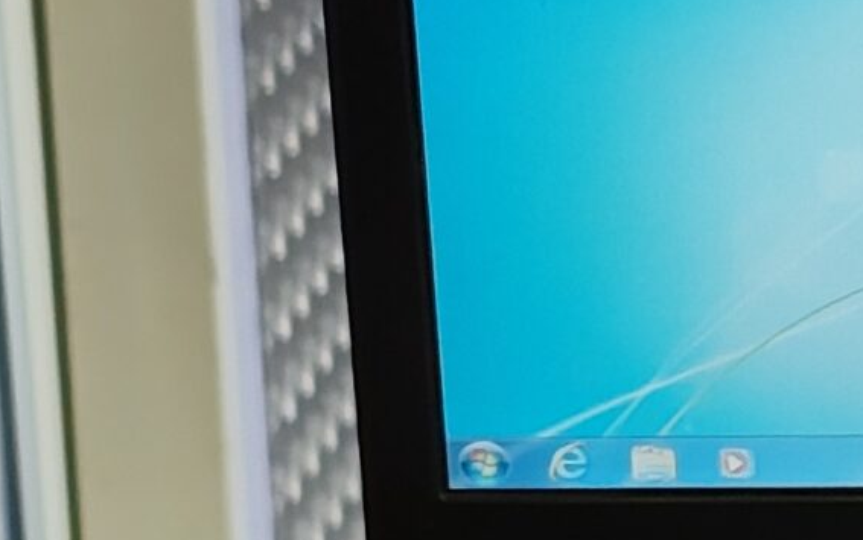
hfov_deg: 9.1
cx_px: 1603
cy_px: 210
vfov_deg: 6.0
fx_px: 5177
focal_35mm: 220
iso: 500
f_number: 1.7
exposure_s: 1/50
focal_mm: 6.07
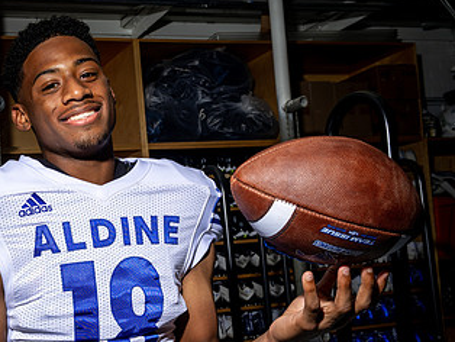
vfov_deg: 26.1
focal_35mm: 55
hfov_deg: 32.9
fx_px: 723
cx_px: 36
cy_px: 275
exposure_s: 1/125
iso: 100
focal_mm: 31
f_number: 8
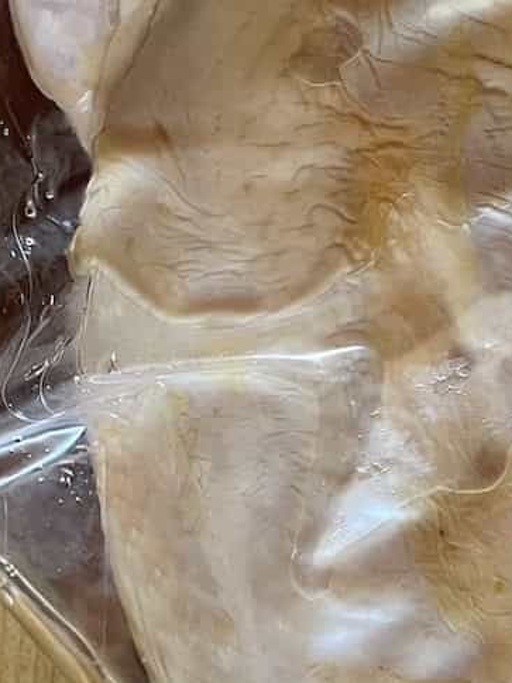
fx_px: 1696
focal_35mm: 86
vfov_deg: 22.7
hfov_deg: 16.3
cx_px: 652
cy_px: 248
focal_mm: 4.2
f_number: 1.6
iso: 100
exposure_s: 1/60
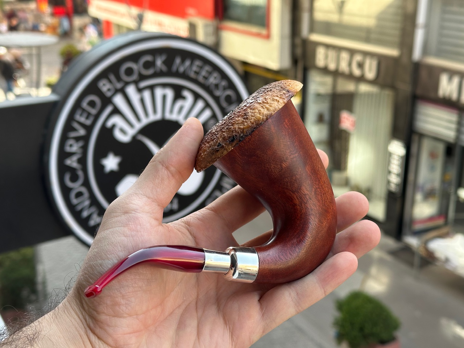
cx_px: 232
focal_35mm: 48
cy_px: 174
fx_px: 643
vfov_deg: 30.3
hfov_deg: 39.7
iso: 64
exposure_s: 1/297
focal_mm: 6.86
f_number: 1.78
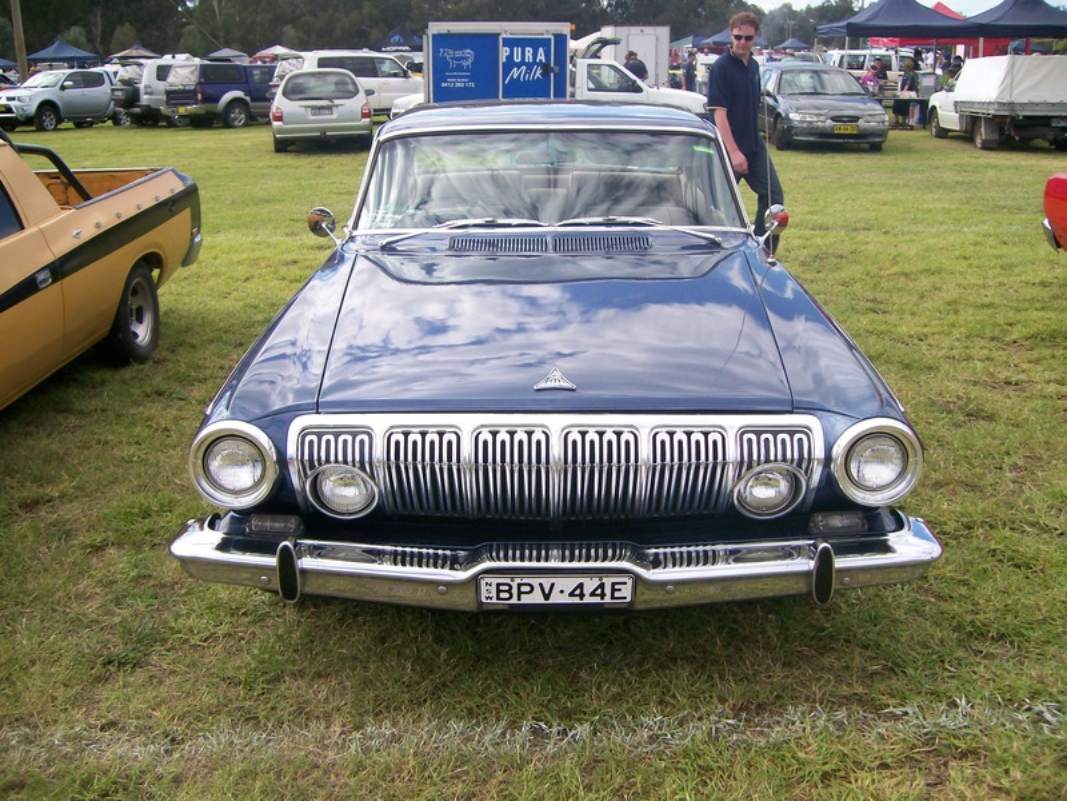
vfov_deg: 40.7
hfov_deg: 52.6
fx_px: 1079
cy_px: 400
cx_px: 534
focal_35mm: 35
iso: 80
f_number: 7.2
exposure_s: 1/121
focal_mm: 5.8
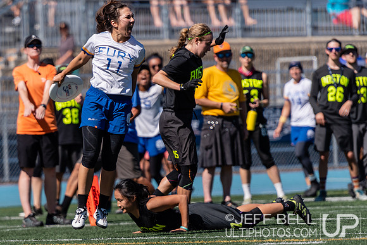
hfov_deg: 4.9
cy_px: 170
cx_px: 117
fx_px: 4256
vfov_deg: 3.3
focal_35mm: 417
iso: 100
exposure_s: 1/2500
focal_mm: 200
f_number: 2.8
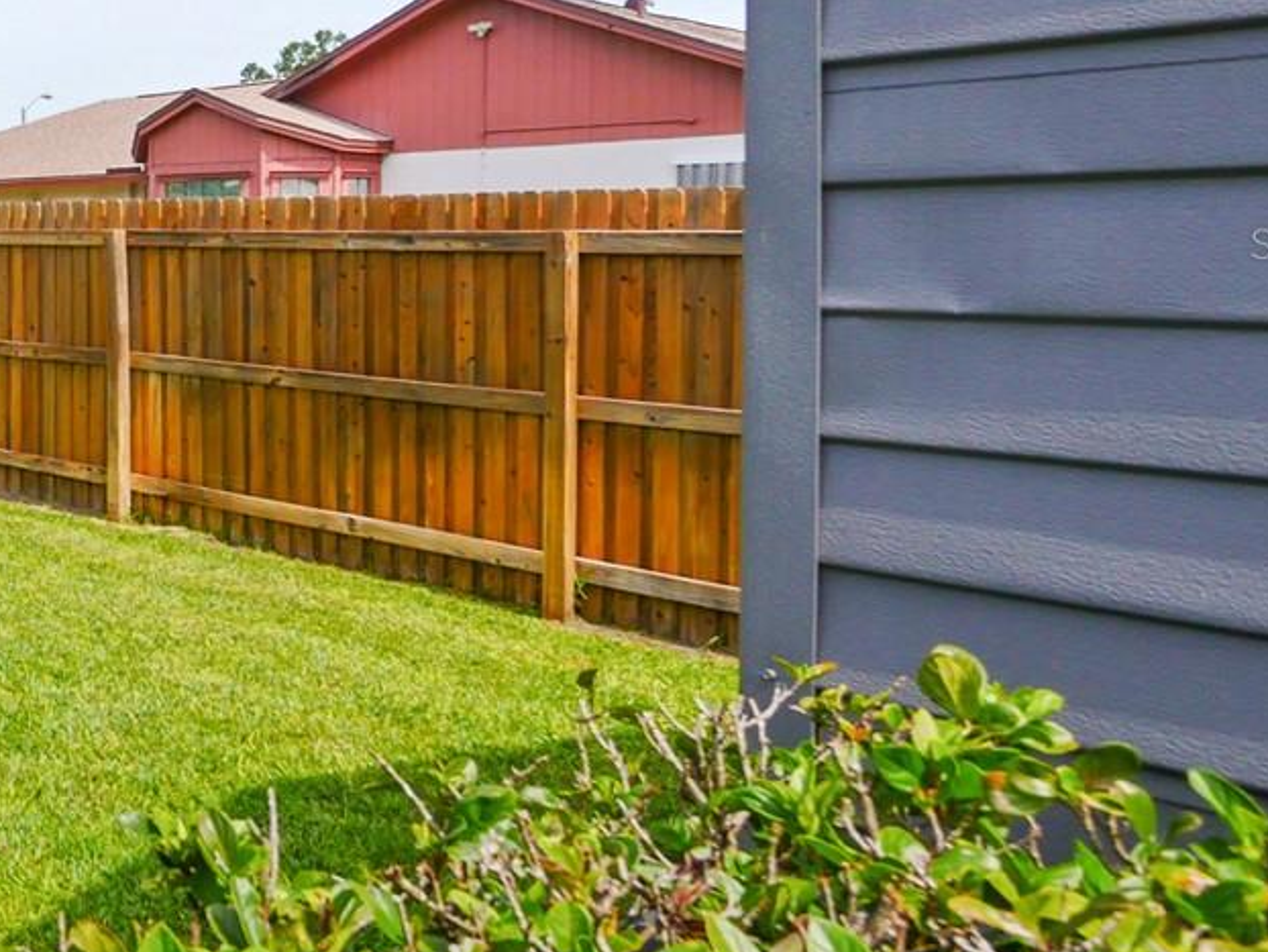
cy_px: 243
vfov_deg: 38.7
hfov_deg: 39.7
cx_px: -188
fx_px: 1319
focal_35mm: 36
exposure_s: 1/400
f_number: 7.1
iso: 200
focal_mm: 7
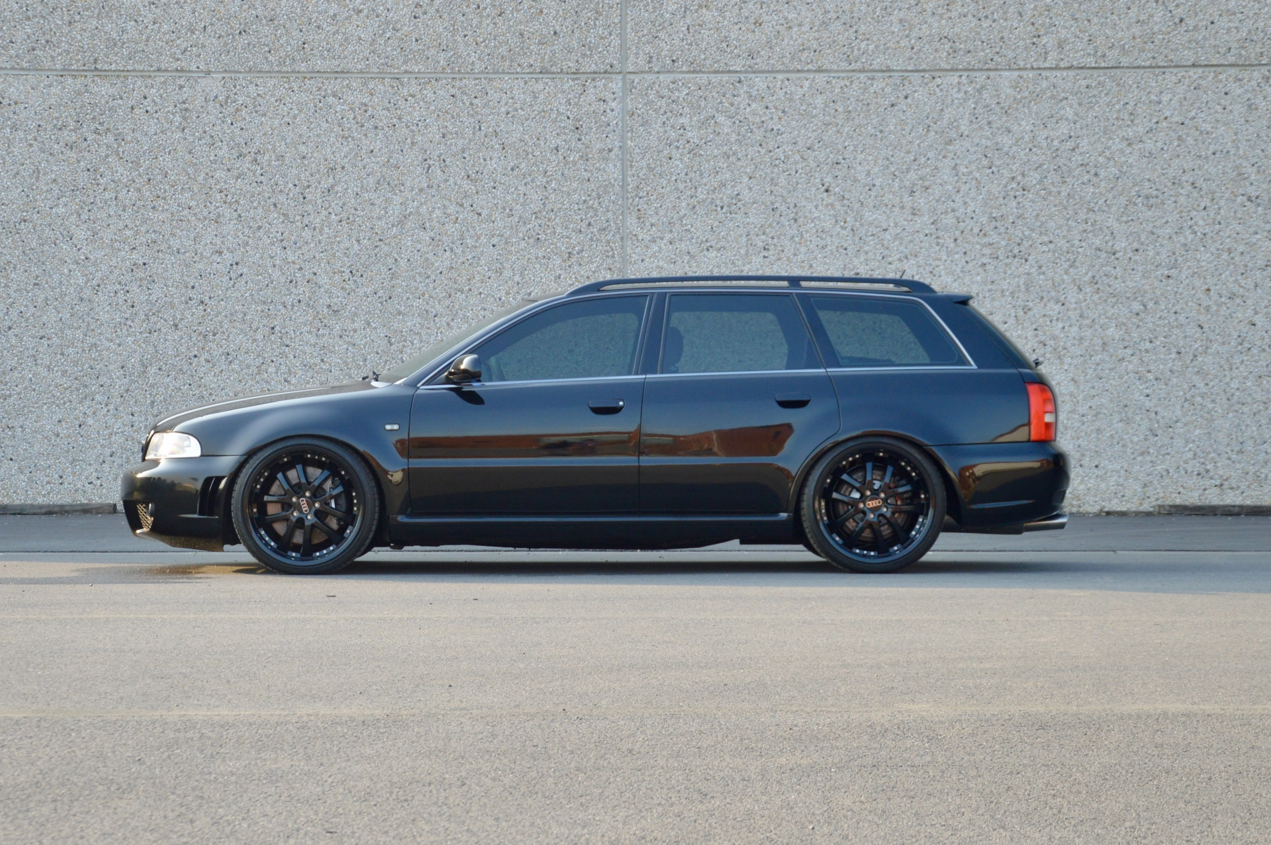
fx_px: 2752
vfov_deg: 17.5
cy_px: 422
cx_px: 636
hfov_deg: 26.0
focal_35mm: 78
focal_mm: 52
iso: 400
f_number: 5.6
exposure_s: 1/125
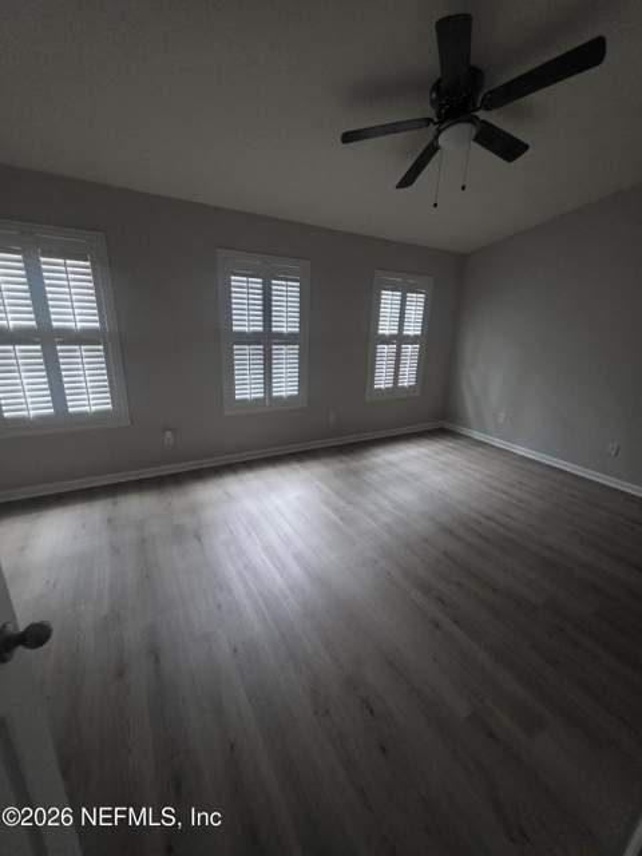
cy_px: 428
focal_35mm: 13
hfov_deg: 89.9
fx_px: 321
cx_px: 321
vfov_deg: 106.2
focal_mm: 2.2
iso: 800
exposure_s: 1/60
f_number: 1.9
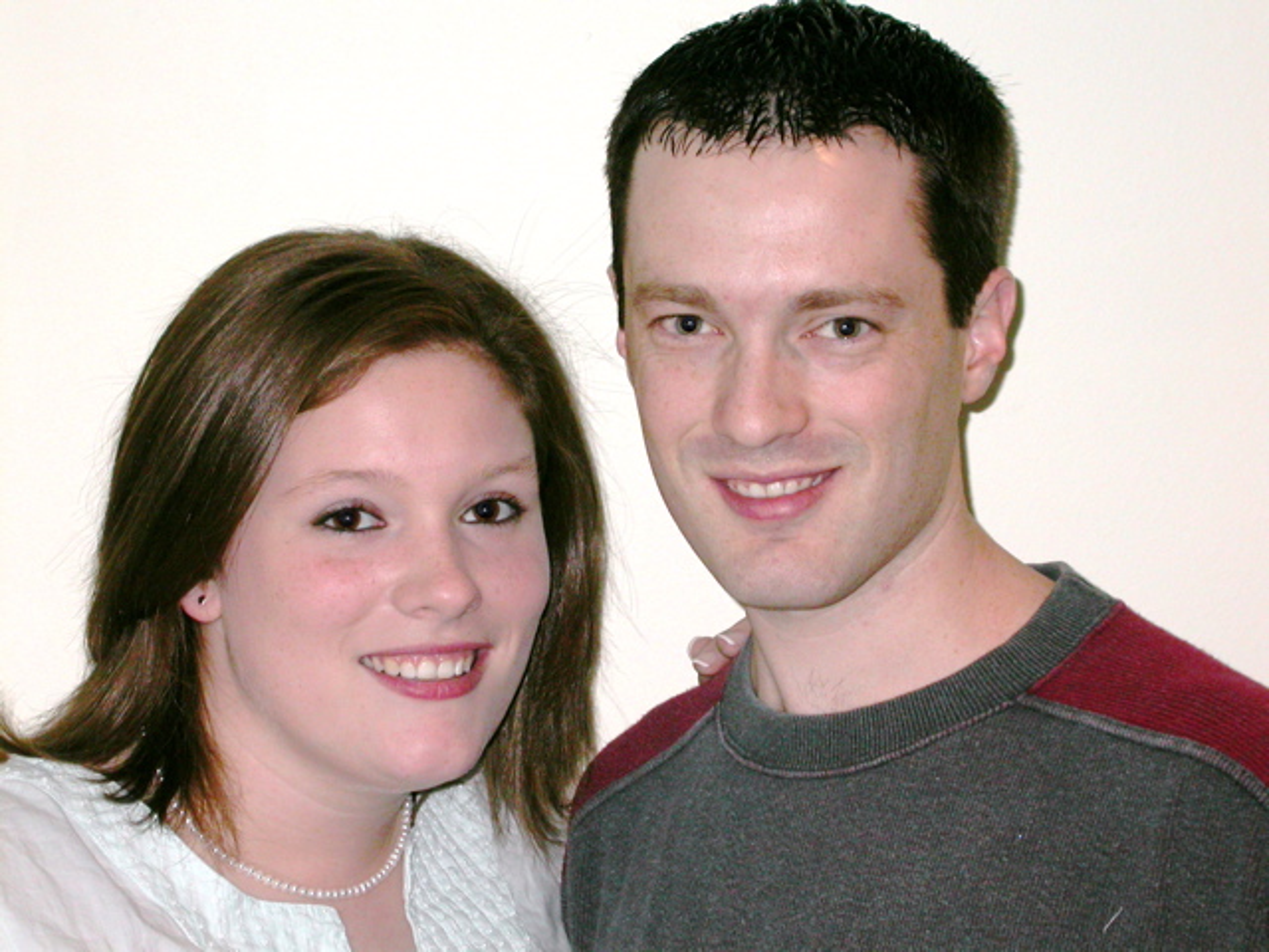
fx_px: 4986
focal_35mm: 136
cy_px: 476
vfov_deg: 10.9
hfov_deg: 14.5
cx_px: 634
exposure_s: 1/60.3
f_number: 4.7
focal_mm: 28.2
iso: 100
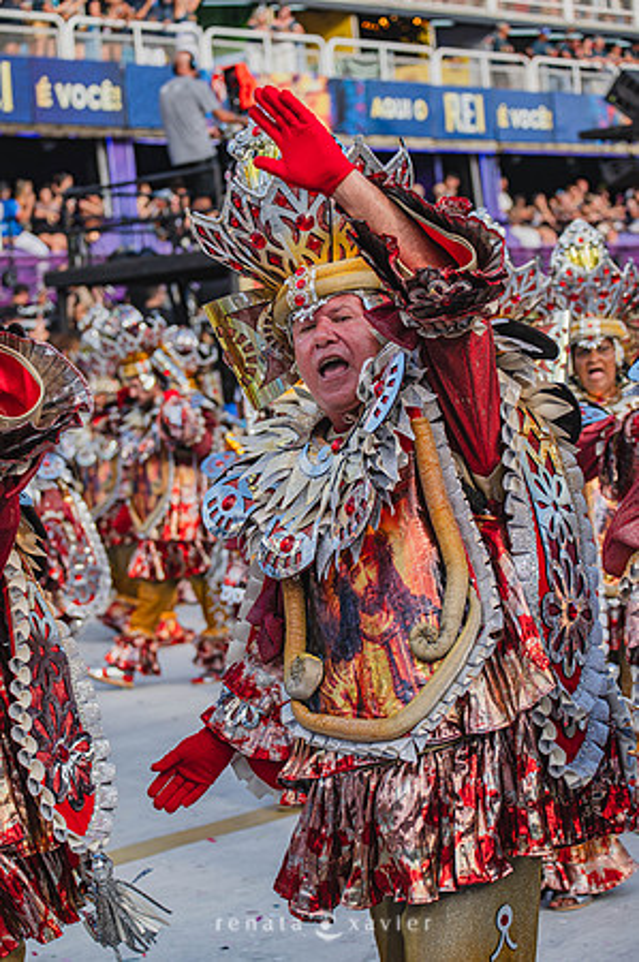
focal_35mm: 90
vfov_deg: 22.6
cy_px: 481
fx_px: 2402
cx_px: 320
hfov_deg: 15.2
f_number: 5.6
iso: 400
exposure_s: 1/1600
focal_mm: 90
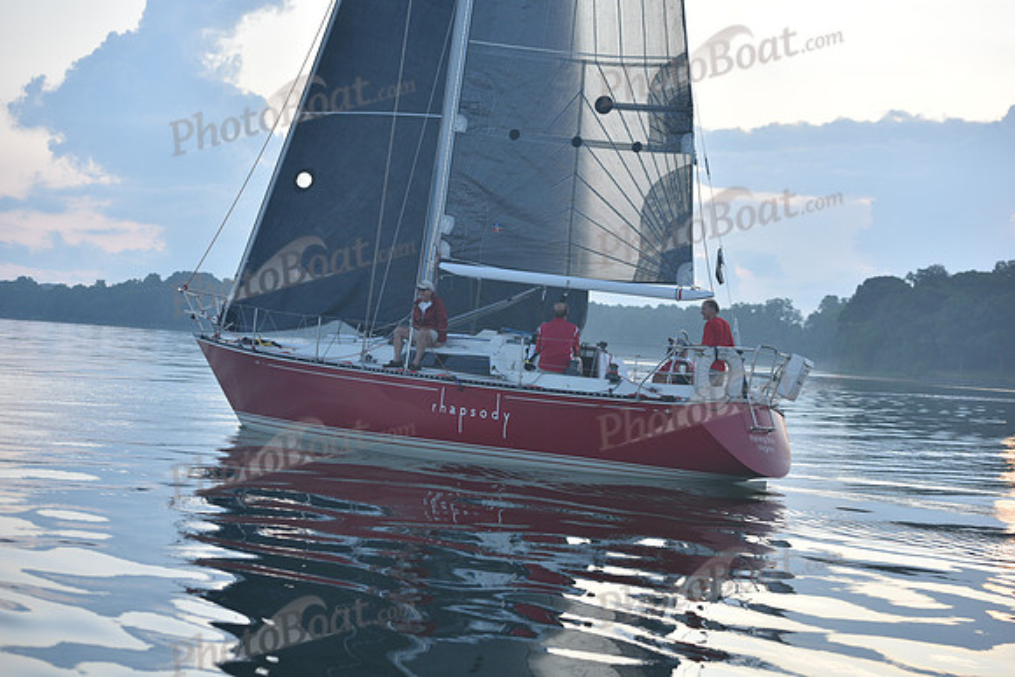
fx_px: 1974
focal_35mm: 70
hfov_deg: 28.8
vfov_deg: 19.5
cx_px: 508
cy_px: 338
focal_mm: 70
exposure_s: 1/500
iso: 320
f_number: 4.5
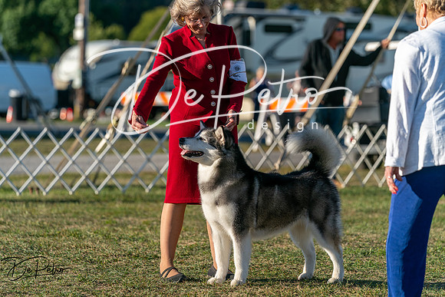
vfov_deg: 7.5
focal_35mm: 182
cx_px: 222
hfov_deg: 11.3
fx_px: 2250
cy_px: 148
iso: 200
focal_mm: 182
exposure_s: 1/1250
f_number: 4.5
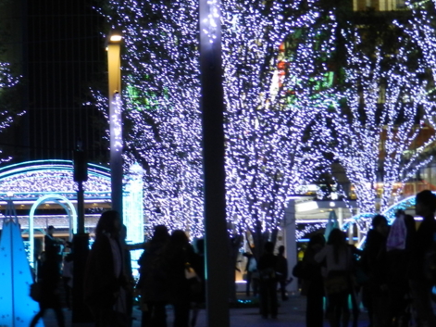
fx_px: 2141
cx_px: 106
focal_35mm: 170
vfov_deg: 8.7
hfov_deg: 11.6
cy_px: 69
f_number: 4.6
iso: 400
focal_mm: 17.7
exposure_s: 1/20
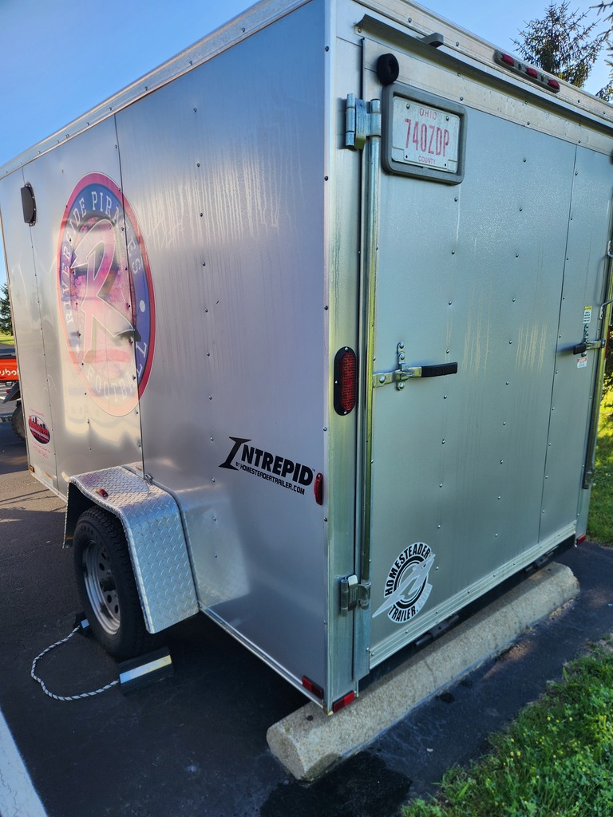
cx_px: 306
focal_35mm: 23
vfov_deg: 73.9
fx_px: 543
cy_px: 408
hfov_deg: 58.9
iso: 20
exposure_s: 1/475
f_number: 1.8
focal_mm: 5.4
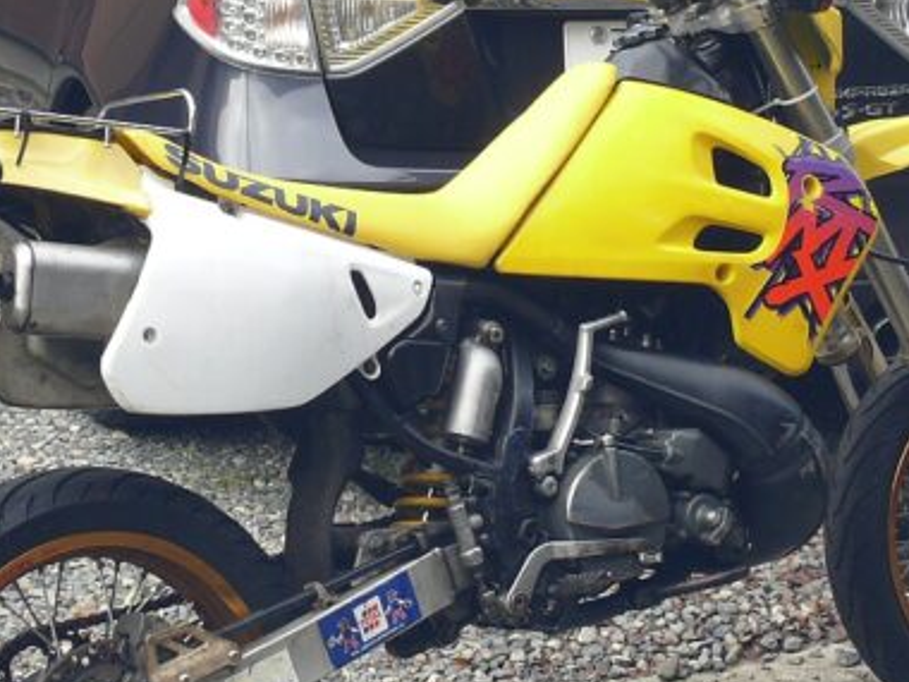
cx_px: 493
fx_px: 2153
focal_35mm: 82
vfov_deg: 18.0
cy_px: 323
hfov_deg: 23.8
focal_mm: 8.3
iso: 100
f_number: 4
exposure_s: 1/160
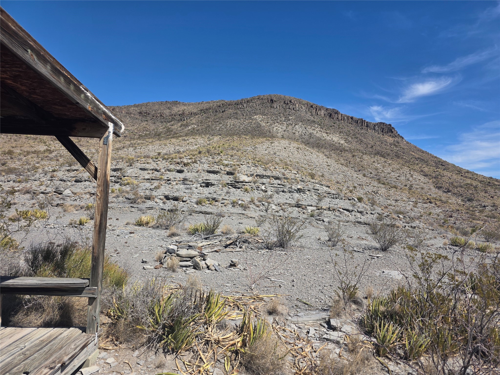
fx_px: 332
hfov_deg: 73.9
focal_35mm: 23
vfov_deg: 58.9
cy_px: 188
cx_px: 250
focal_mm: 6.3
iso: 80
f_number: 1.7
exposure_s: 1/7061
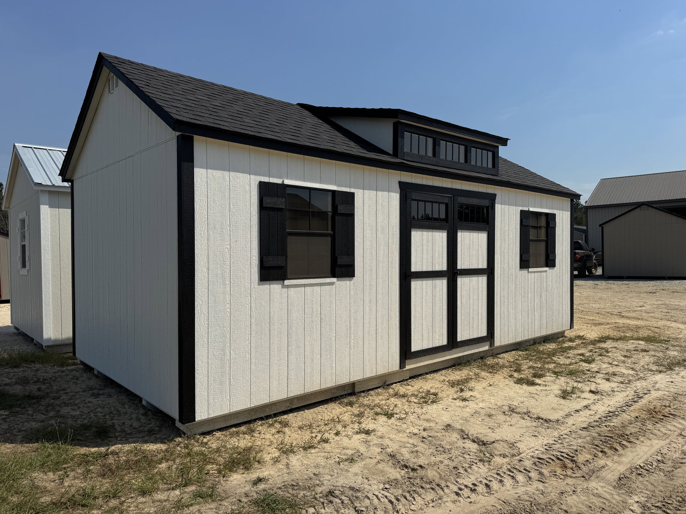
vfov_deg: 56.8
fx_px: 476
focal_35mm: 24
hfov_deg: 71.6
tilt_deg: -2.2
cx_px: 343
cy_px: 257
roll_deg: +2.3
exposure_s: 1/9009
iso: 80
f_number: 1.78
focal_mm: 6.76
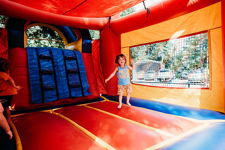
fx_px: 150
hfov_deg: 73.7
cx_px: 112
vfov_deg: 53.2
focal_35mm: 24
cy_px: 75
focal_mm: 24
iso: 250
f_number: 3.5
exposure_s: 1/400
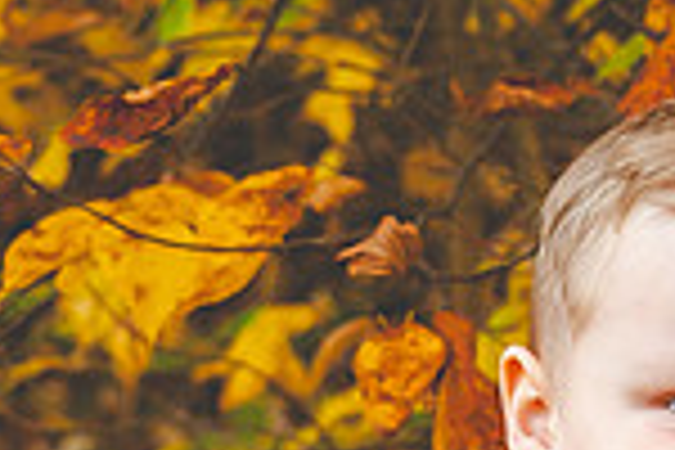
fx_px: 5362
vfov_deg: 4.8
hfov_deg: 7.2
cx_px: 790
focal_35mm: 286
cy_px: 396
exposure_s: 1/160
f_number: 5.6
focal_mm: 58
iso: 500
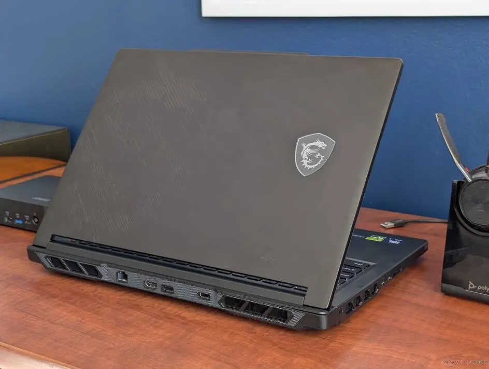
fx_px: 693
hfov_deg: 38.9
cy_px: 184
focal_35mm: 49
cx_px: 244
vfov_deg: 29.8
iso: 32
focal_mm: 6.9
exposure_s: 1/23.8
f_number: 1.68
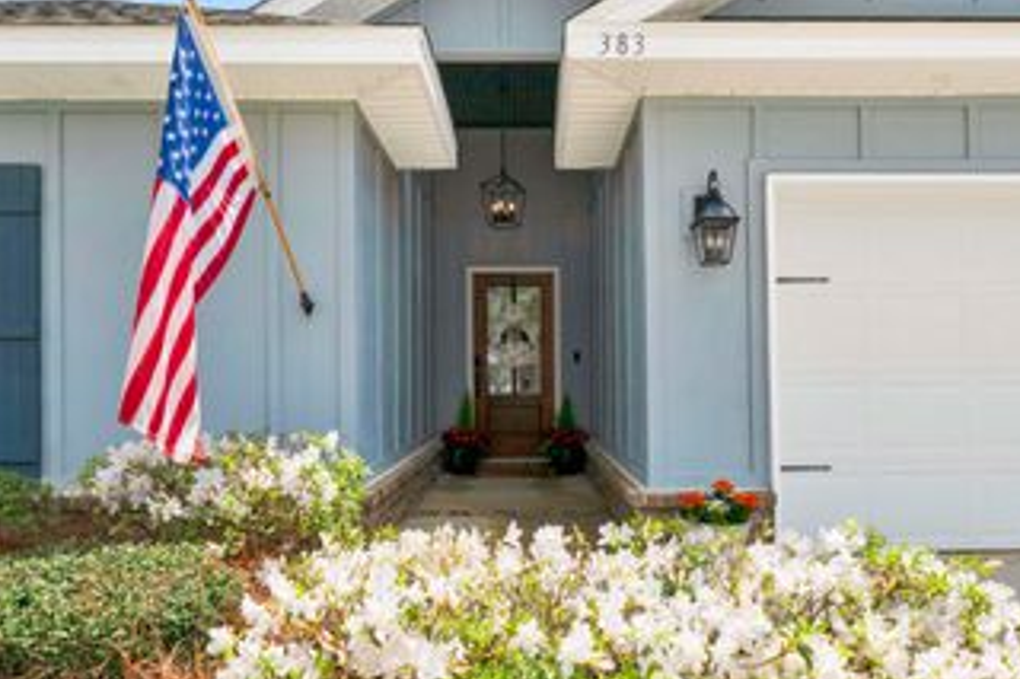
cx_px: 532
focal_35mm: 25
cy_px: 375
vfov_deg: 51.1
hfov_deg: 71.5
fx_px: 708
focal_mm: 16
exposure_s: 1/1000
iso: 400
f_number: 11
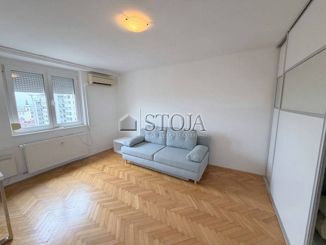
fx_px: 132
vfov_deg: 85.7
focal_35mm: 14
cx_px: 163
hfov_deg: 102.1
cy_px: 122
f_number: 2.2
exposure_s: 1/100
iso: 200
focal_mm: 2.22
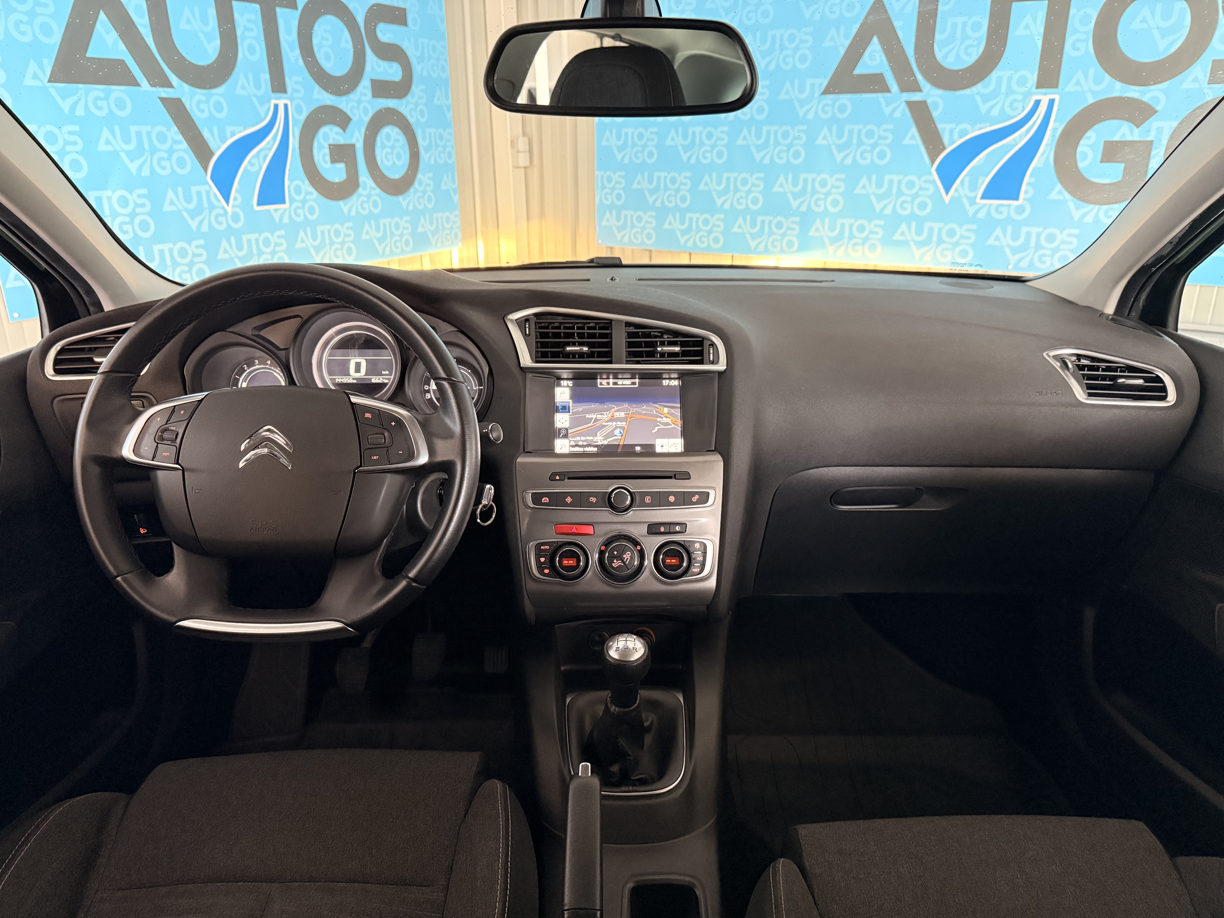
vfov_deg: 56.8
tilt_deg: -19.4
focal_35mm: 24
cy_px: 459
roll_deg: +0.8
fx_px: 849
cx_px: 612
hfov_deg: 71.6
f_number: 1.78
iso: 800
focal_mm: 6.76
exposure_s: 1/50
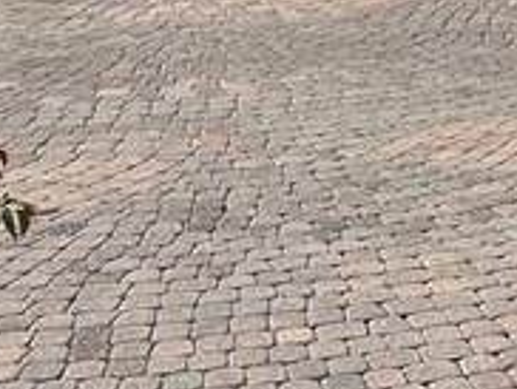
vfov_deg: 10.2
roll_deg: +0.7
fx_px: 2019
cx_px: 909
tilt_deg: +1.7
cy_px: -383
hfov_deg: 13.3
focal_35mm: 135
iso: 80
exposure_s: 1/10753
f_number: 1.78
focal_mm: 6.86
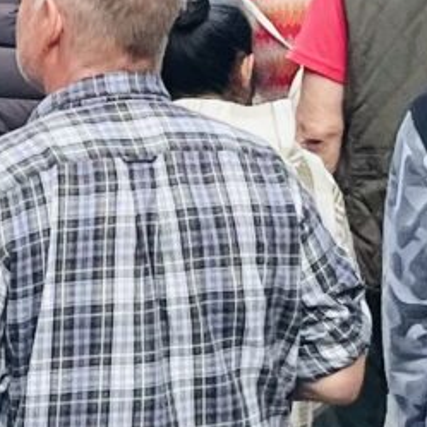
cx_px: -33
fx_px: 3294
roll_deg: -1.5
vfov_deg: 7.4
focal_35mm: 236
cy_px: -45
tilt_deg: -5.9
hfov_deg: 7.4
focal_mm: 5.1
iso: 50
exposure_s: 1/2309
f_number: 1.6
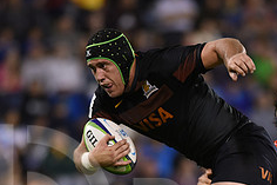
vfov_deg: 1.9
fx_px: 5667
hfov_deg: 2.8
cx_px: 228
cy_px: 213
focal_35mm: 737
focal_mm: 300
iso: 2000
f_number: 2.8
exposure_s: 1/800
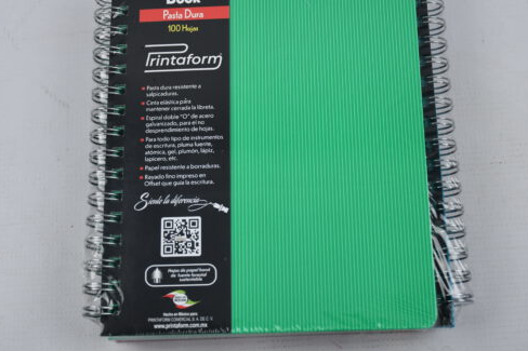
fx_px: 938
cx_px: 278
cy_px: 138
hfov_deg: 31.4
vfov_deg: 21.2
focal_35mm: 64
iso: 450
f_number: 4.2
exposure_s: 1/250
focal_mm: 35
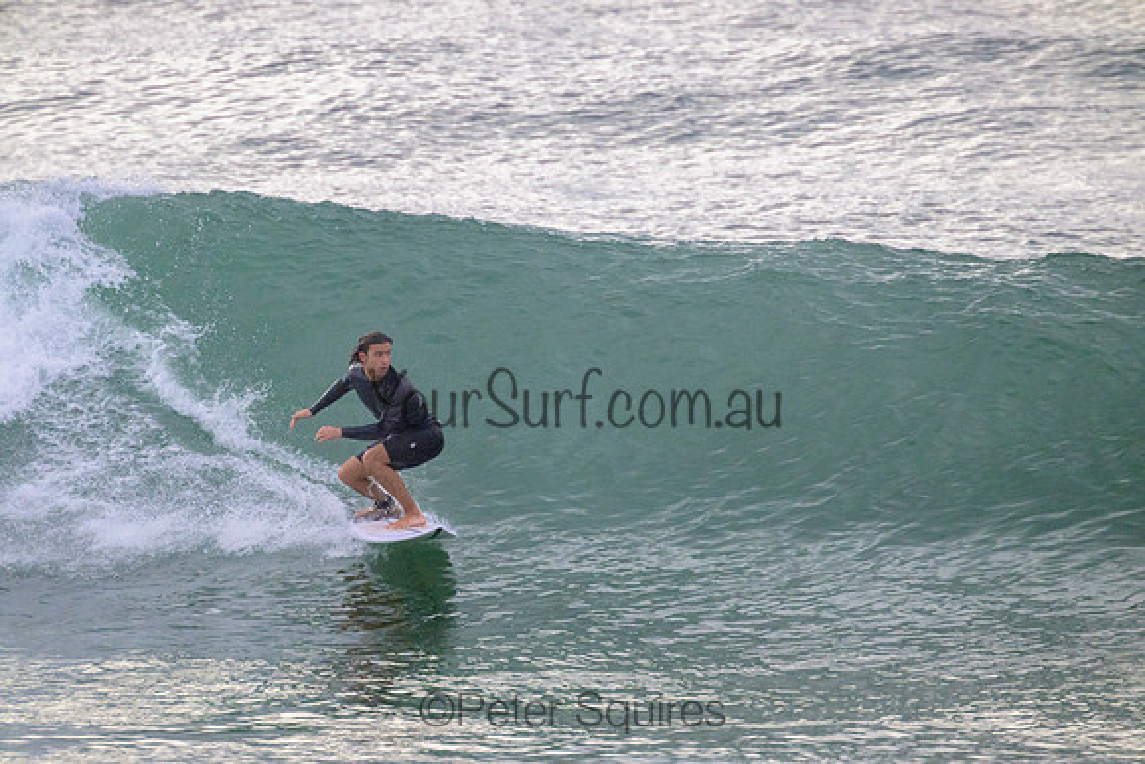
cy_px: 382
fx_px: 25449
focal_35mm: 800
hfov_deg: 2.6
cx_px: 572
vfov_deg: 1.7
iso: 3600
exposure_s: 1/2000
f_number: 11
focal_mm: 800
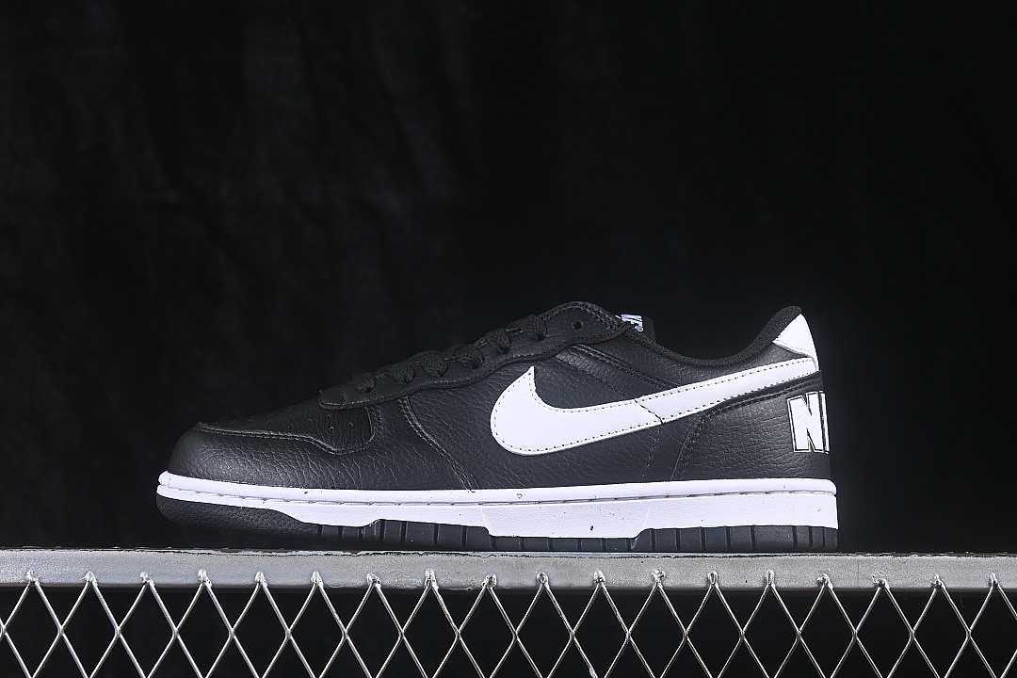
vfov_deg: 18.2
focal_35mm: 75
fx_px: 2119
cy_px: 339
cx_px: 508
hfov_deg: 27.0
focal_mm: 50
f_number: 6.3
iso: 160
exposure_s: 1/60
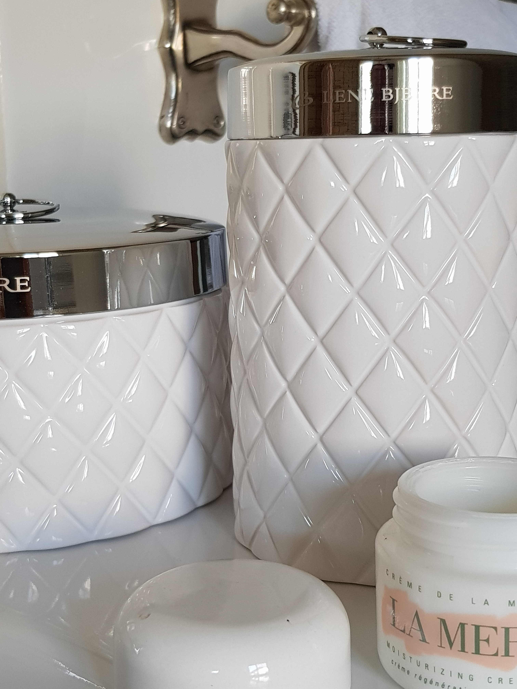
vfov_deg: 67.3
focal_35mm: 26
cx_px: 258
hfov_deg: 53.1
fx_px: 518
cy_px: 344
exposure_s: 1/50
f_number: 1.7
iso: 100
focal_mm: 4.2
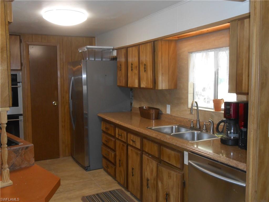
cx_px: 134
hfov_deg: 54.0
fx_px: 264
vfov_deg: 41.8
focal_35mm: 34
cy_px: 101
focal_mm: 6
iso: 250
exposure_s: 1/30
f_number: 3.9
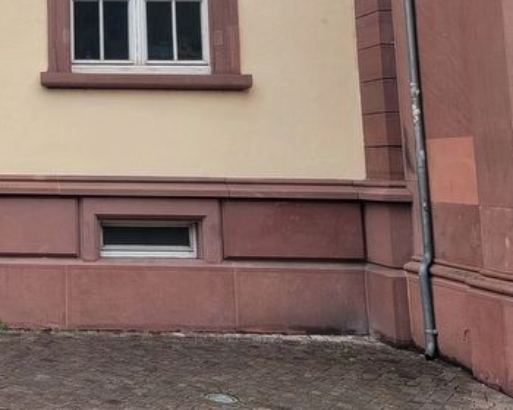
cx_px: -57
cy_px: 34
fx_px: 881
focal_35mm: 58
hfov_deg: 29.2
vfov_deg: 25.4
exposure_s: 1/425
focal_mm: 5.4
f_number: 1.8
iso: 40
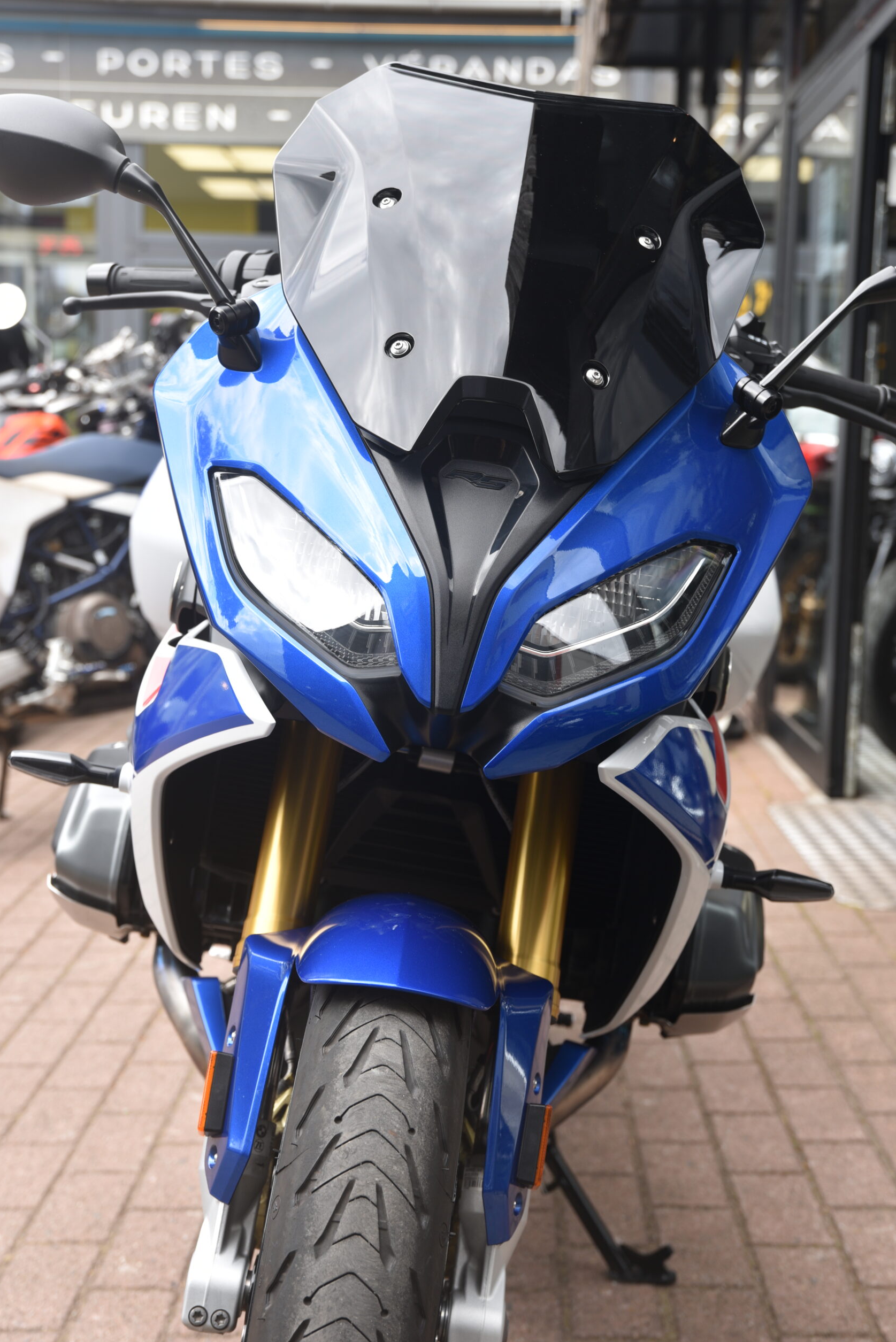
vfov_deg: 38.9
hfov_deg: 26.5
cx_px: 454
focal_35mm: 51
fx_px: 1903
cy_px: 670
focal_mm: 50
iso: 100
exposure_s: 1/100
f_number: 5
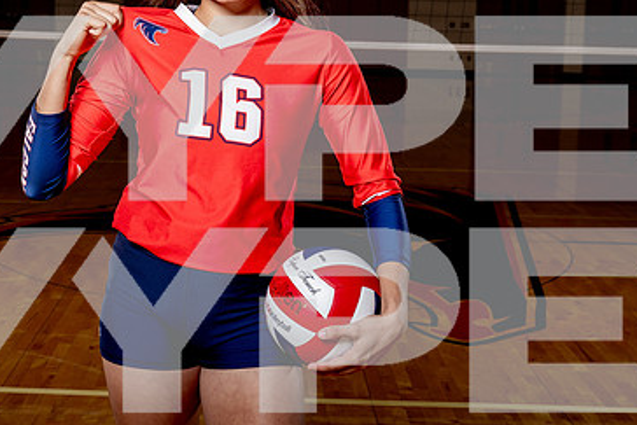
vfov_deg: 21.1
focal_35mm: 64
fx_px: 1133
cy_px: 99
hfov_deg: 31.2
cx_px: 230
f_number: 5.6
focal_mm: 35
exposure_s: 1/250
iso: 125
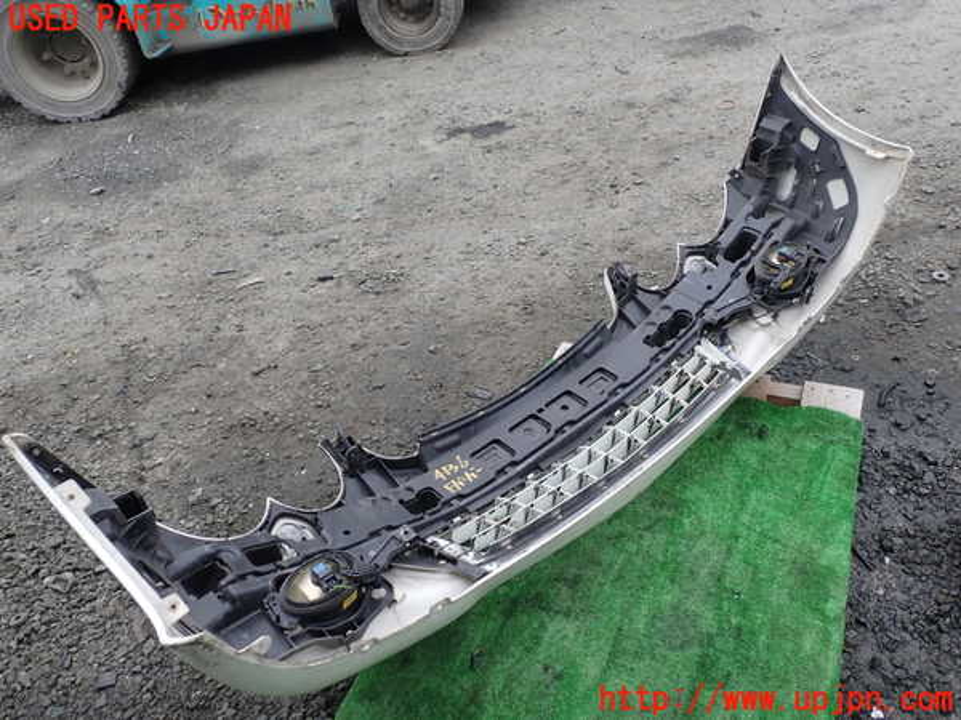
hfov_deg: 60.0
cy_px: 360
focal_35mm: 30
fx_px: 833
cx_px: 480
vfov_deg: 46.8
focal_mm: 5.4
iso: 100
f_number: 3.2
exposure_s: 1/80
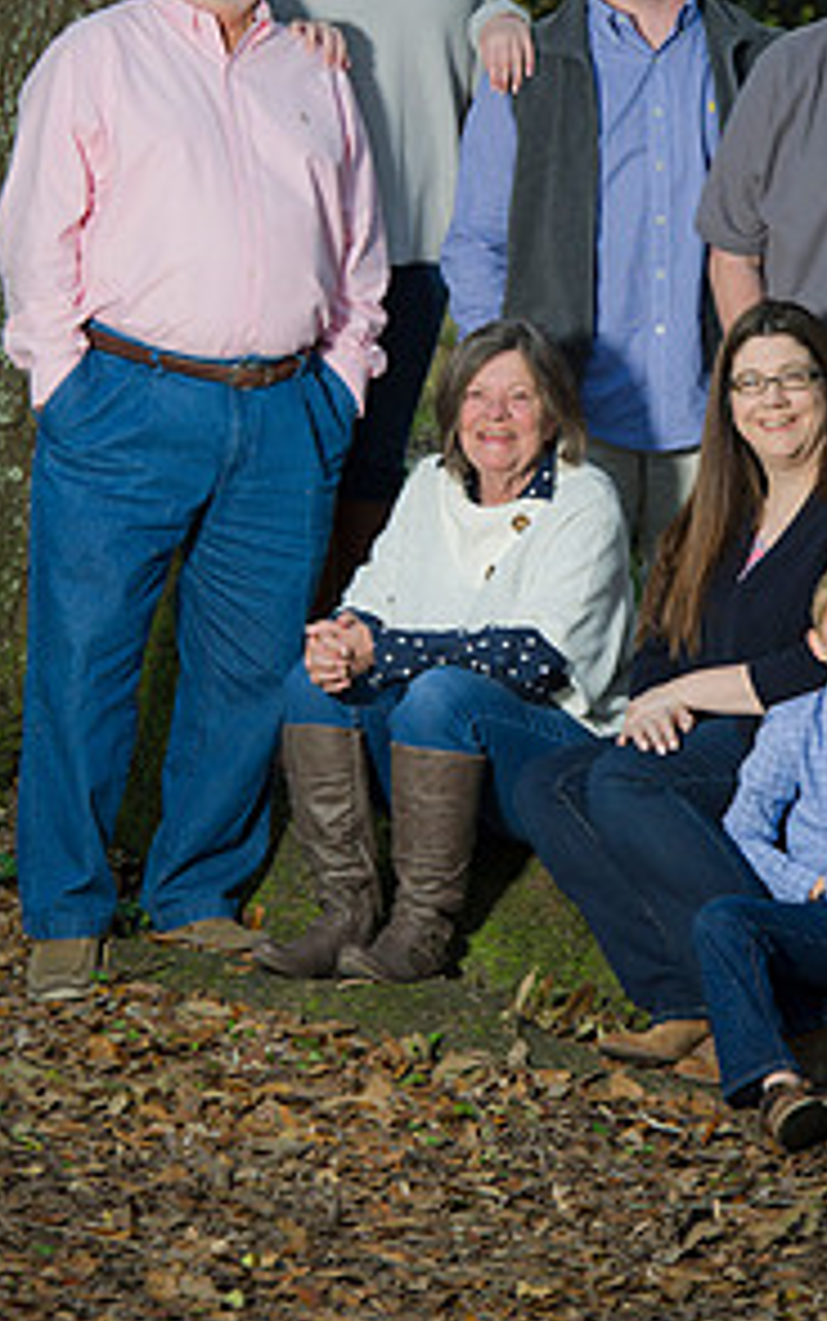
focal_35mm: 234
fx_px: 8430
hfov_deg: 5.6
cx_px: 510
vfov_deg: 9.0
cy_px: 391
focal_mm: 150
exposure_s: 1/125
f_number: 5
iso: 160
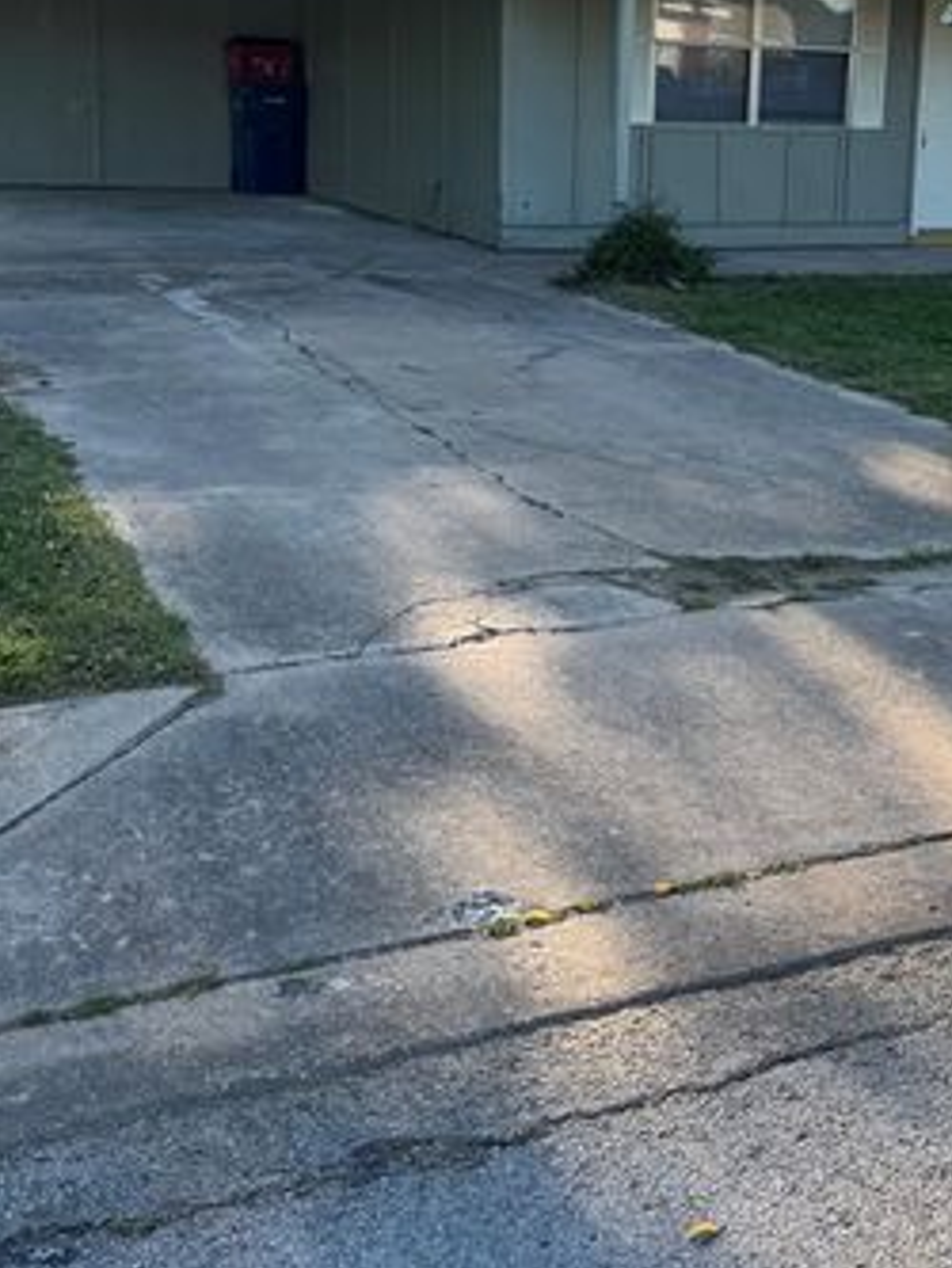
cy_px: 383
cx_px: 693
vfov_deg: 39.0
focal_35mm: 48
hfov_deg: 29.9
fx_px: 1759
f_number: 1.78
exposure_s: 1/792
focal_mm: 6.76
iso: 80
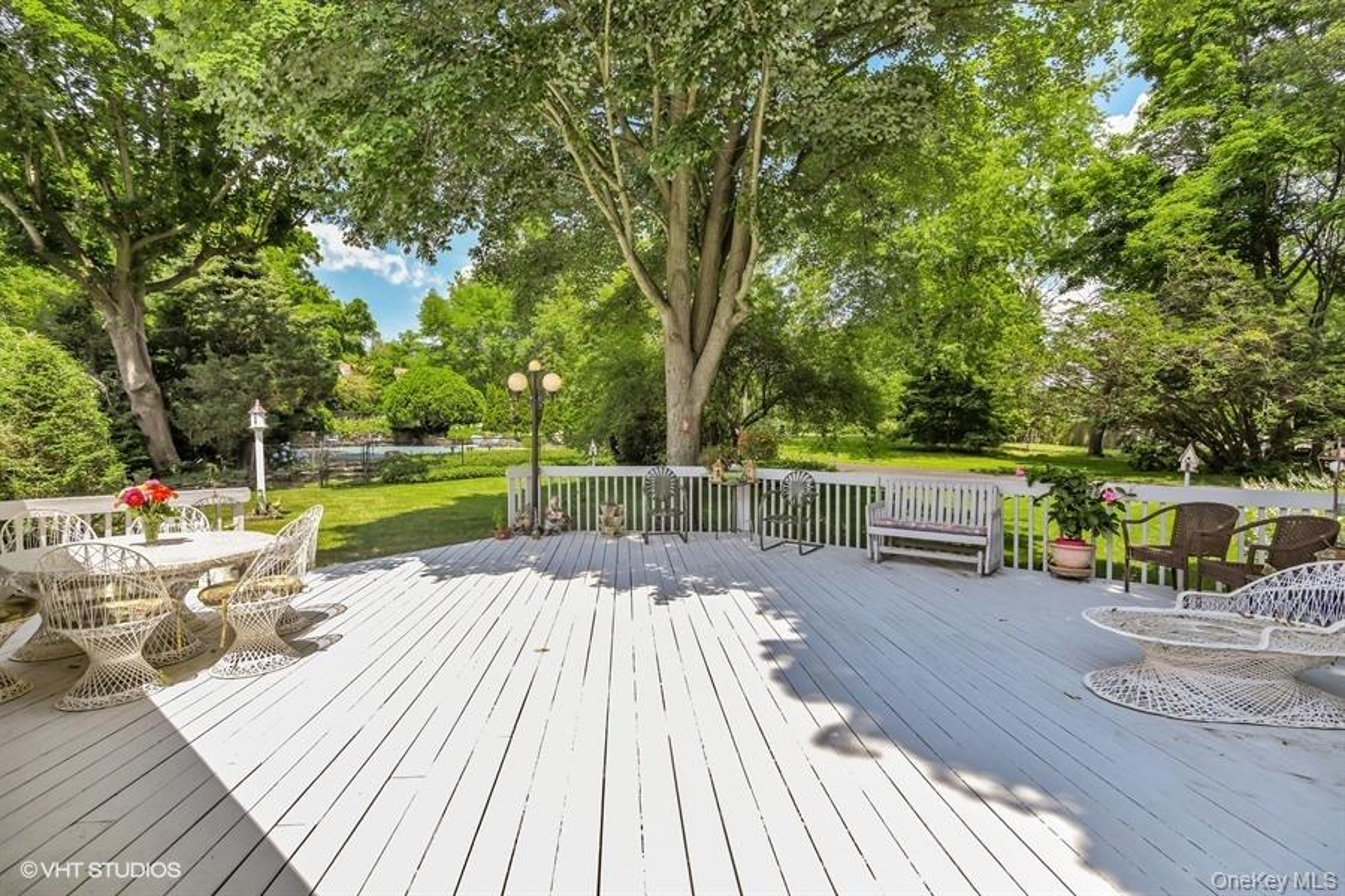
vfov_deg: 73.7
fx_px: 598
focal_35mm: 16
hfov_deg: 96.7
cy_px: 448
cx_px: 672
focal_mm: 16
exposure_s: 1/160
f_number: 5.6
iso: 200
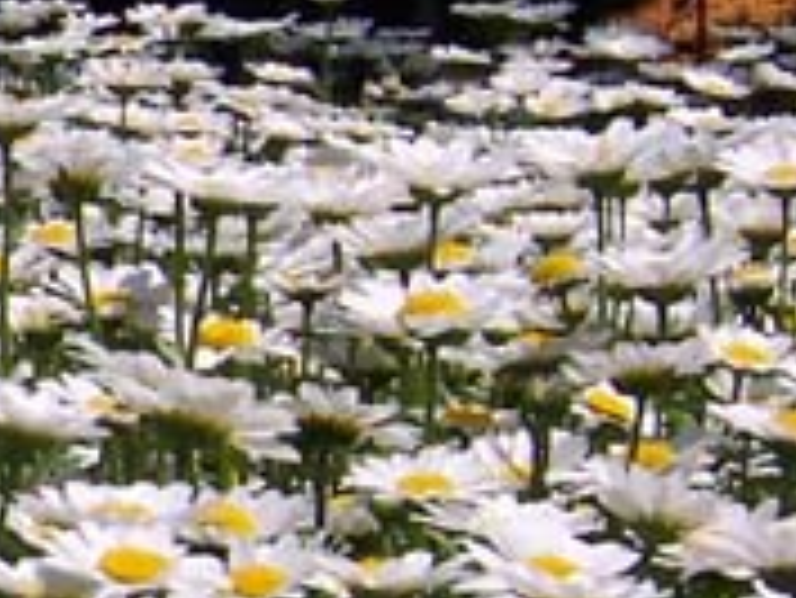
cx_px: -850
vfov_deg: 6.3
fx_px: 5408
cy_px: 396
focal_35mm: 235
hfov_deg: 8.0
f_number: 6.7
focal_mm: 8
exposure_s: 1/1000
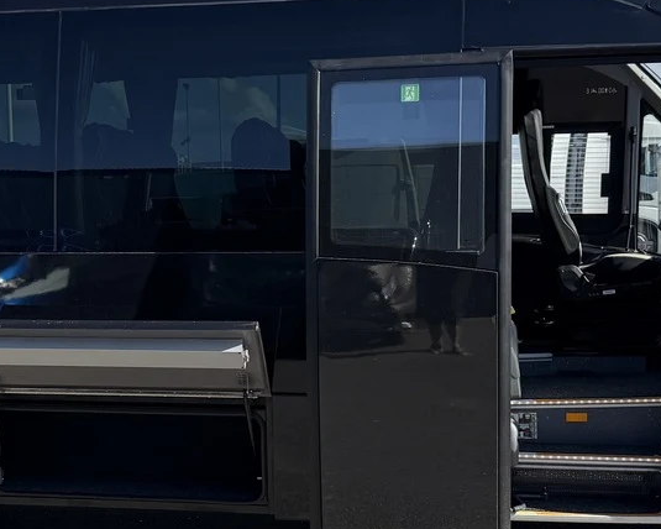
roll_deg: +2.3
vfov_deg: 21.8
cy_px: 318
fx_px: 1369
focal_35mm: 70
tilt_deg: -3.3
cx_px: 153
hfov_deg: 26.7
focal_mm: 6.76
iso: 80
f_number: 1.78
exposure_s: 1/2907
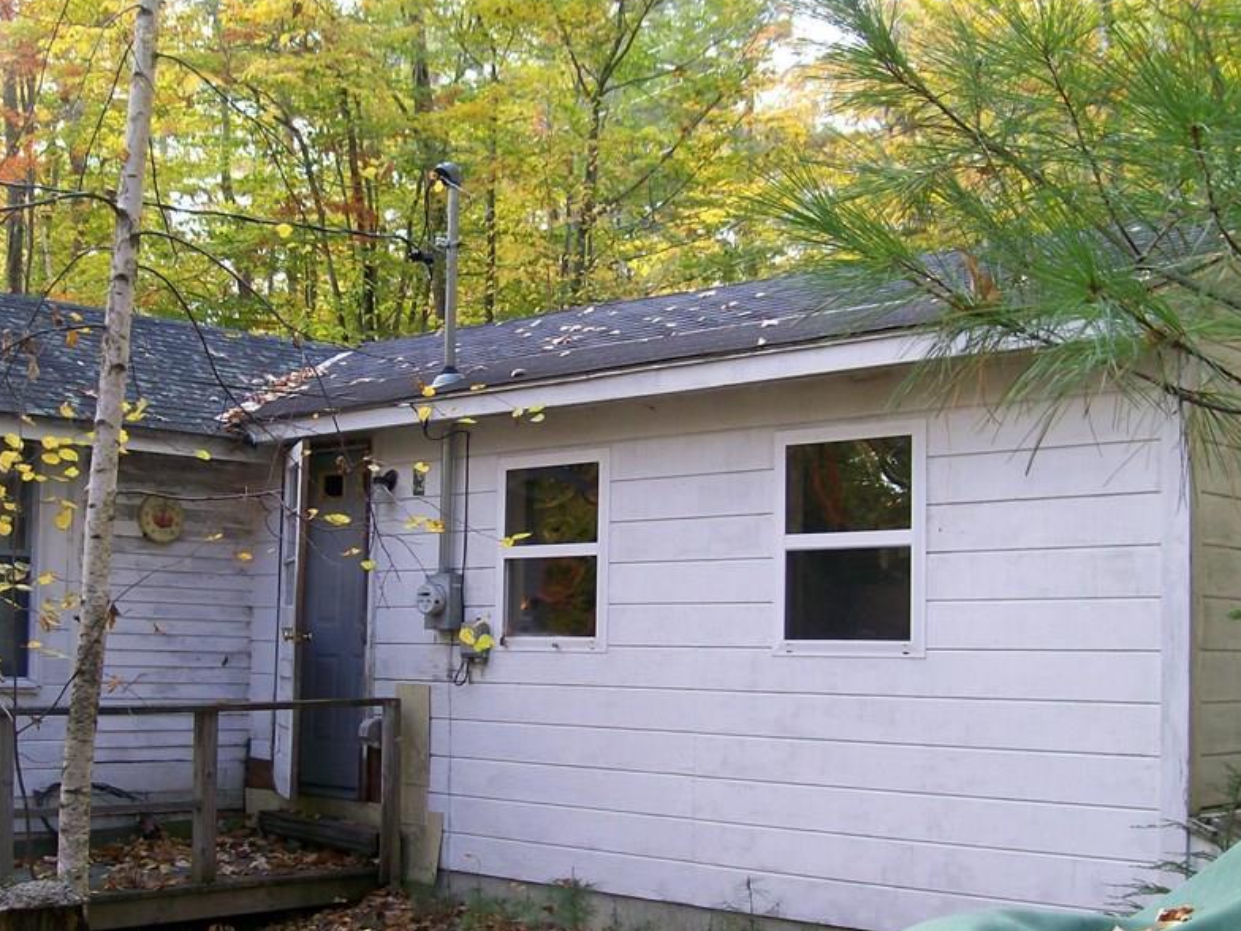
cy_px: 534
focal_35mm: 47
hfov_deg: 40.3
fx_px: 1685
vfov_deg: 30.8
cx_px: 495
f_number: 2.7
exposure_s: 1/77.4
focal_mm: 6
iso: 80
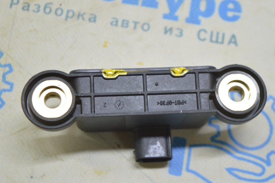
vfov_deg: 16.5
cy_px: 92
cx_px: 138
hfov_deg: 24.6
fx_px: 630
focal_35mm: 82
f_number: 5.6
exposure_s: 1/20
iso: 400
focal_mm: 55
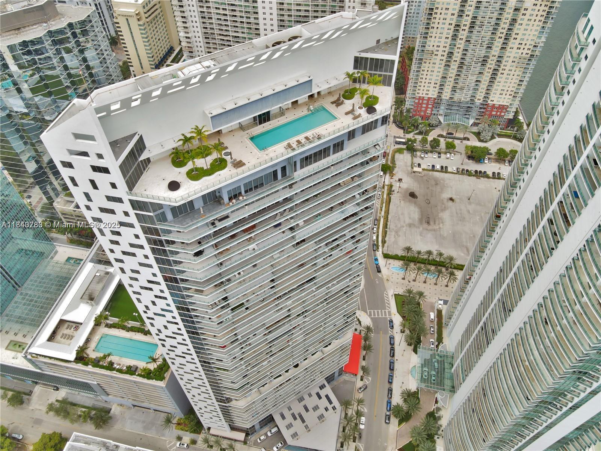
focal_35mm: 24
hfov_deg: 71.6
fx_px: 417
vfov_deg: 56.8
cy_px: 226
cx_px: 300
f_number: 2.8
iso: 100
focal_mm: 4.5
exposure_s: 1/350
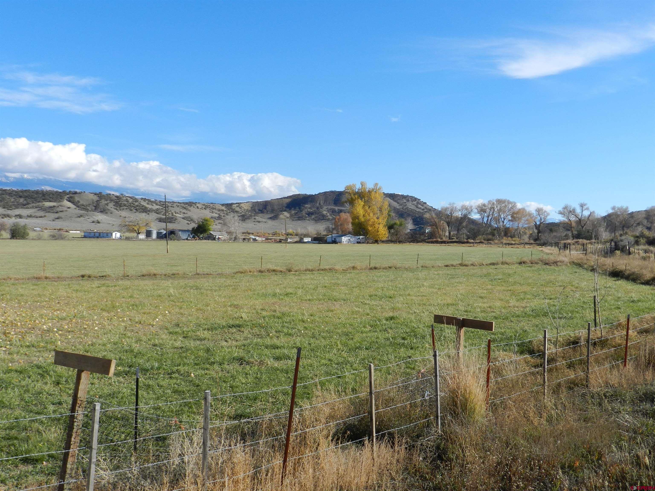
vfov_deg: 37.7
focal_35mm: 38
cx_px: 328
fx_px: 719
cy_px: 246
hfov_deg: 49.0
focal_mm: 6.7
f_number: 4
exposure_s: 1/1250
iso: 160
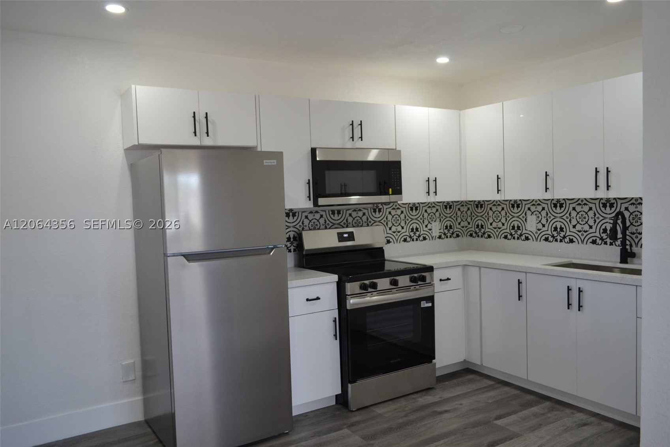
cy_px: 224
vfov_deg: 47.9
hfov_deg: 67.4
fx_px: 502
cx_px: 335
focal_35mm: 27
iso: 400
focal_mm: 18
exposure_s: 1/60
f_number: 4
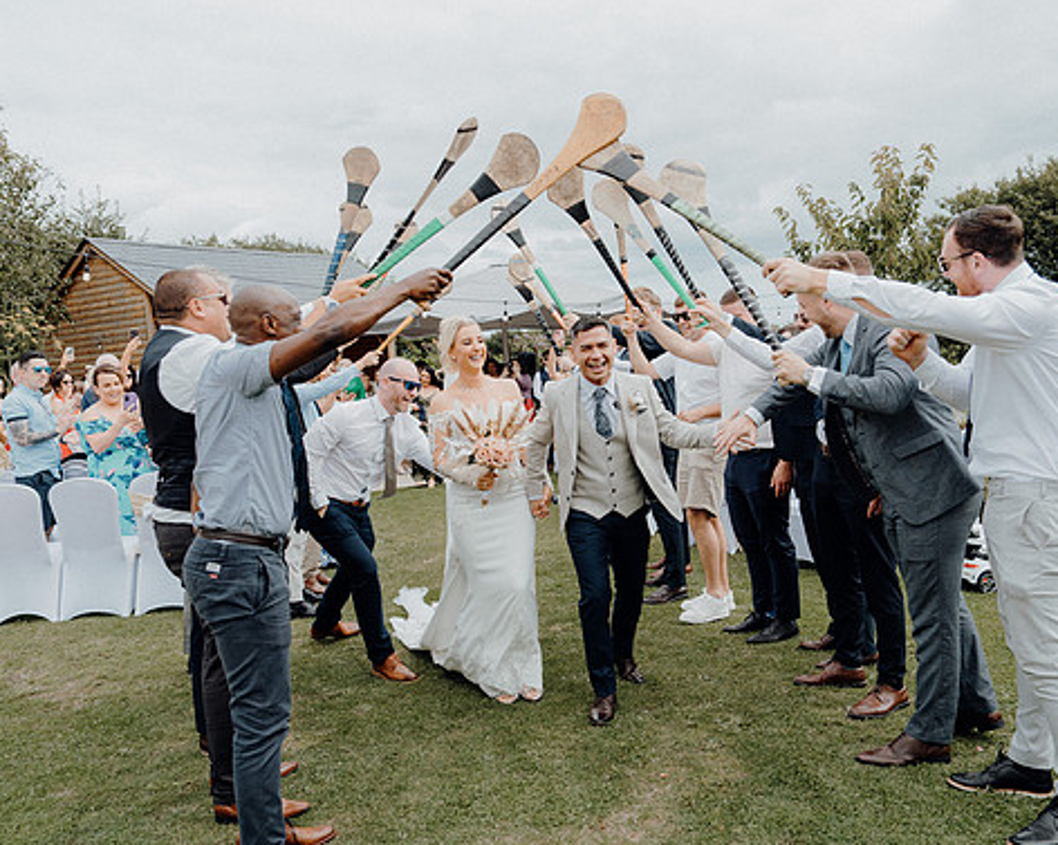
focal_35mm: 30
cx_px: 572
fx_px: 939
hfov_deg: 58.7
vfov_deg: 48.5
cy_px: 431
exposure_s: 1/640
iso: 125
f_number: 3.5
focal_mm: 26
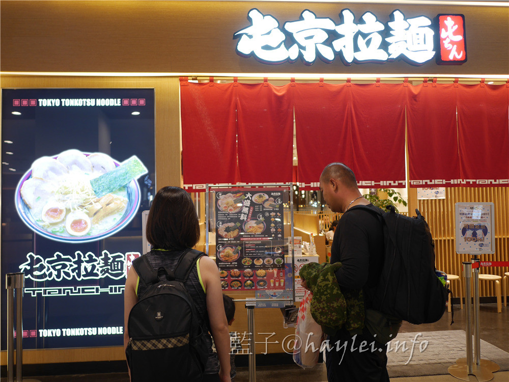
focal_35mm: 30
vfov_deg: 46.8
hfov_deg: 60.0
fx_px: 441
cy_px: 191
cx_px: 254
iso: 200
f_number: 1.7
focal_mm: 15
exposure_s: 1/60
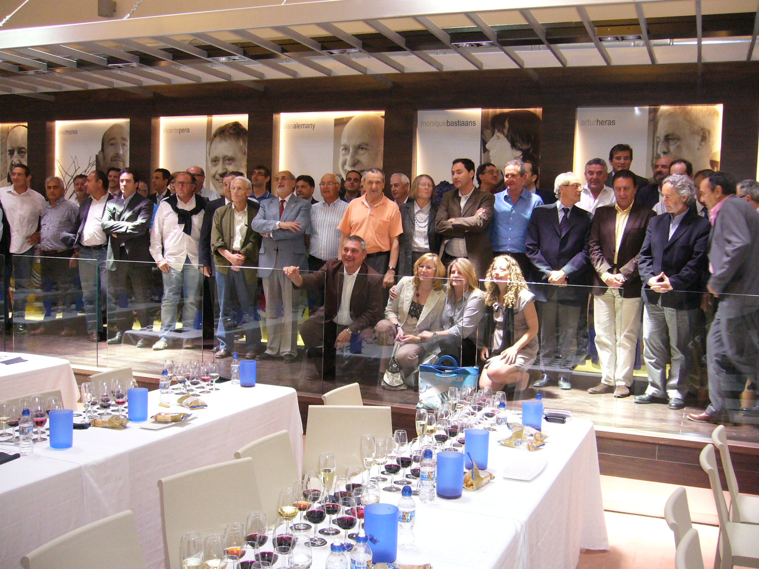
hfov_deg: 52.6
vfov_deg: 40.7
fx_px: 767
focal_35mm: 35
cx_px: 380
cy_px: 284
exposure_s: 1/60
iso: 250
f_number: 2.8
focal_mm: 5.8
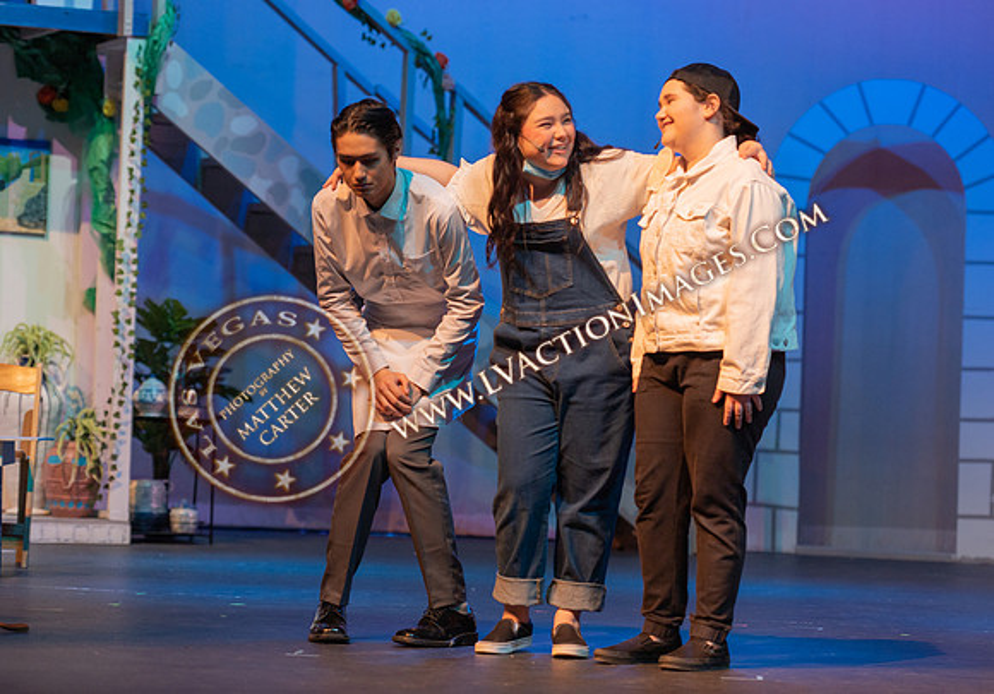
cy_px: 324
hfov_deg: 16.0
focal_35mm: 126
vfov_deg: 11.2
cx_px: 564
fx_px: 3531
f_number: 2.8
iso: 800
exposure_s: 1/250
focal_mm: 110
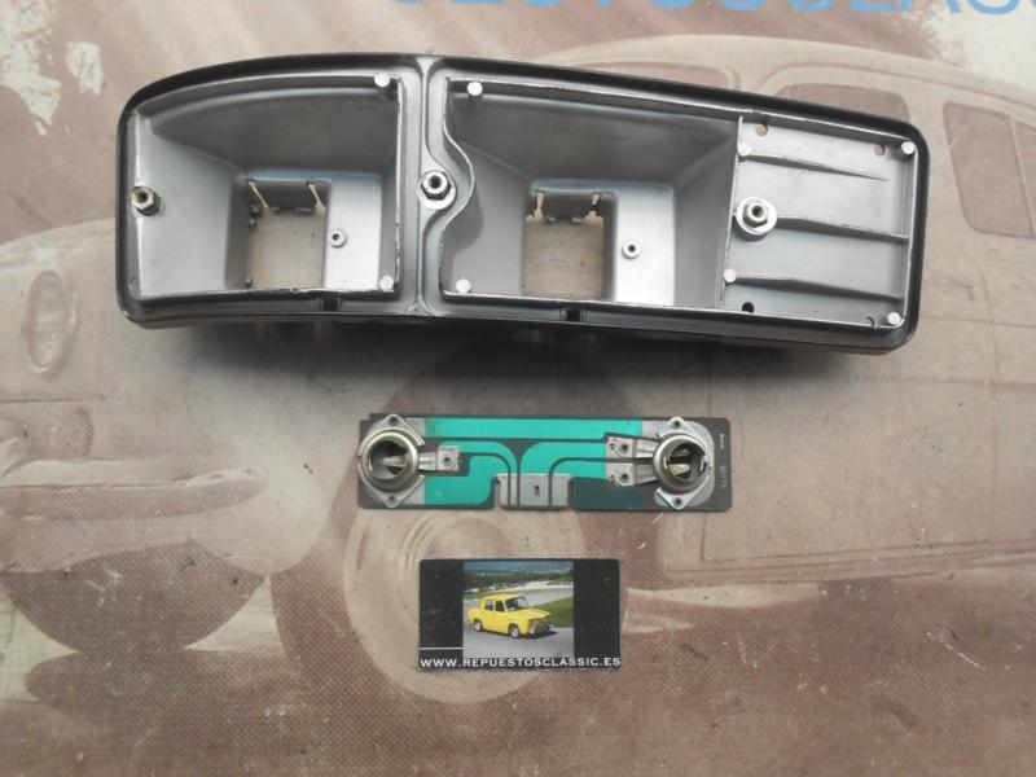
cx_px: 518
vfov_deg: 53.1
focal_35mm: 26
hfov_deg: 67.3
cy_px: 388
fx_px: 778
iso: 160
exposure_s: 1/30
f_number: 3.5
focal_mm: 4.6
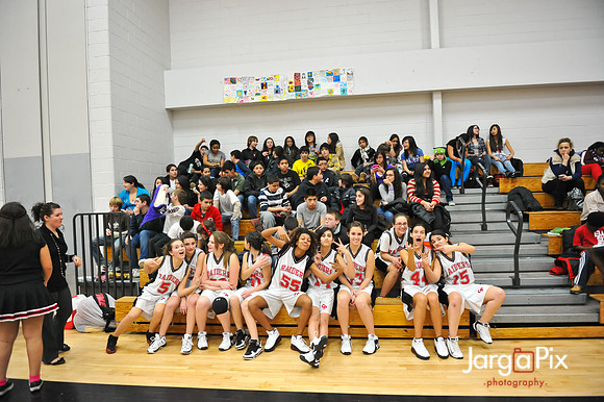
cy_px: 201
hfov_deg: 73.8
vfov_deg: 53.1
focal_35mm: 24
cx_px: 302
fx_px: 402
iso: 4500
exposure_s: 1/500
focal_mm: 24
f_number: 2.8
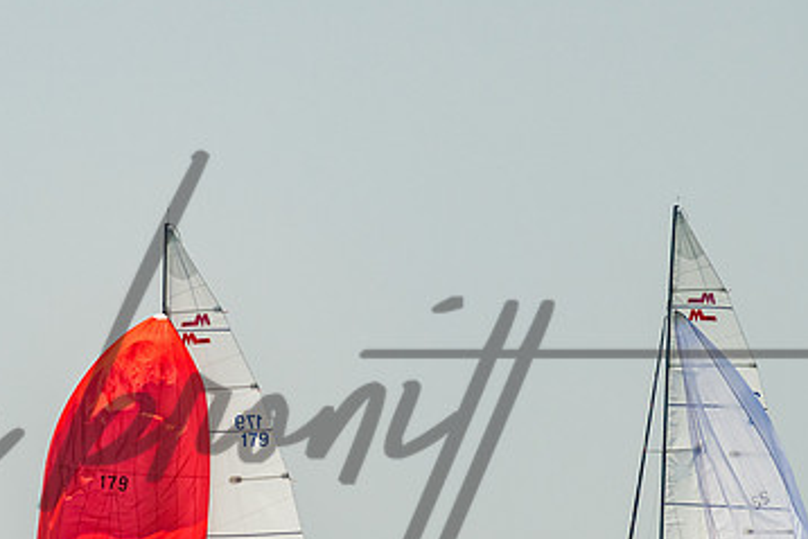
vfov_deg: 3.2
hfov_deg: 4.8
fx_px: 9632
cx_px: 187
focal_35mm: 429
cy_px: 316
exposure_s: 1/1600
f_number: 6.3
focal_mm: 180
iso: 320
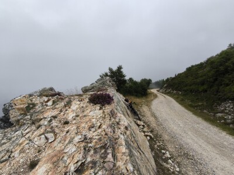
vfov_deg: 81.7
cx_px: 117
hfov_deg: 98.2
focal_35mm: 15
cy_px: 88
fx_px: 101
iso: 50
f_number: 2.2
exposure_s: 1/698
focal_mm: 1.91
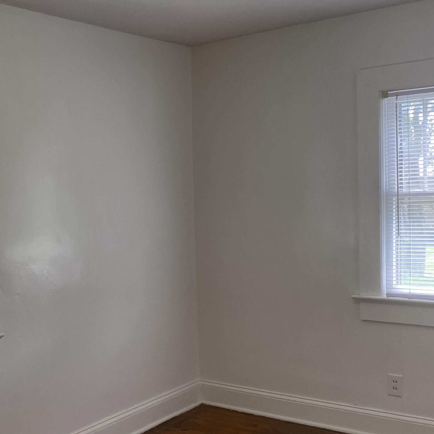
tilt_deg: -5.3
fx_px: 681
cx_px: 96
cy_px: 241
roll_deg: +2.6
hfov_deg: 34.4
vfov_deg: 35.3
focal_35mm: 48
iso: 64
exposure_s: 1/60
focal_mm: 4.25
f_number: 1.8
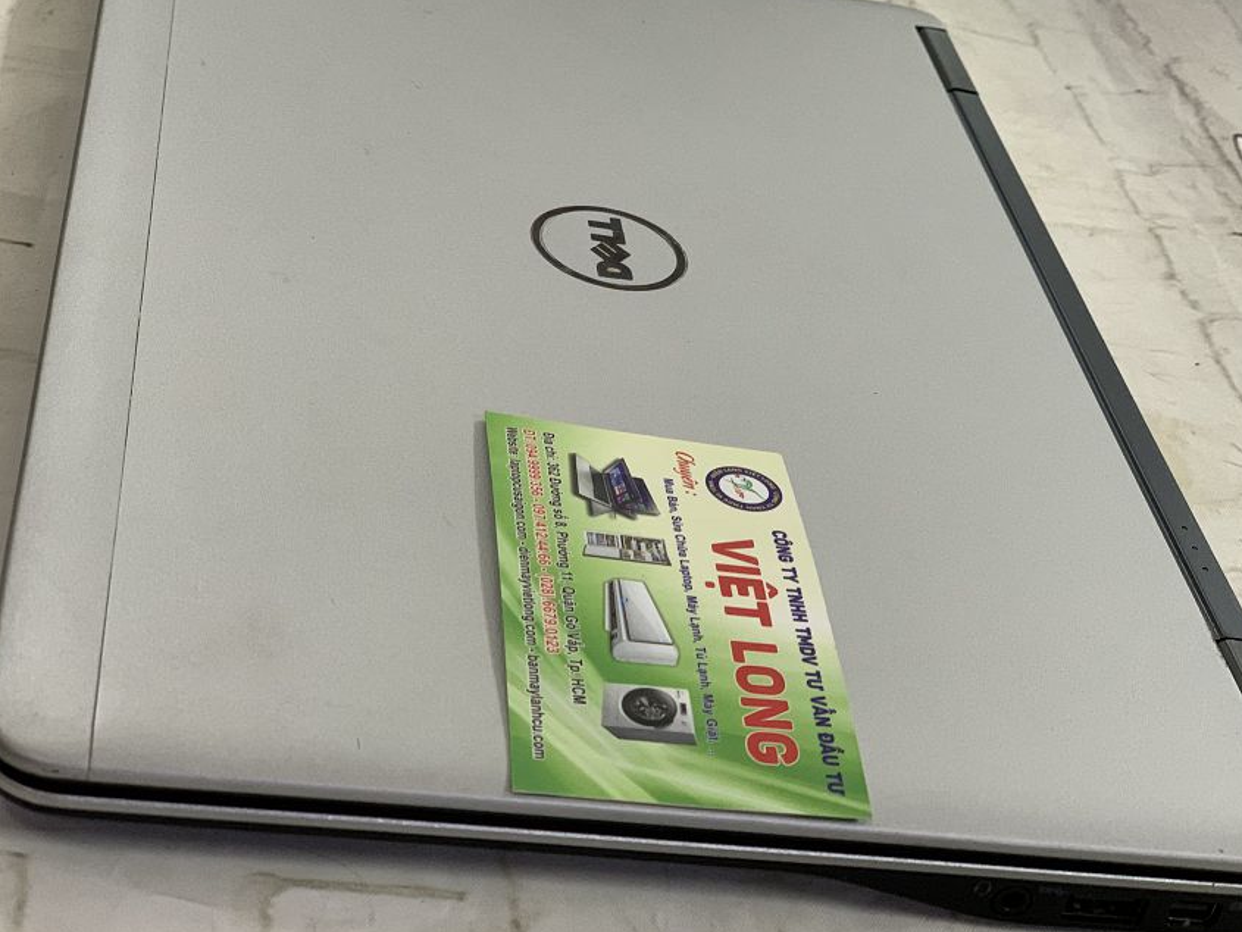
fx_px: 2261
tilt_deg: -31.7
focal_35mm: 63
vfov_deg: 23.3
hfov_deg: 30.7
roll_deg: -15.9
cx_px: 647
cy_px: 409
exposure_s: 1/50
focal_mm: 6
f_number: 2.4
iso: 160
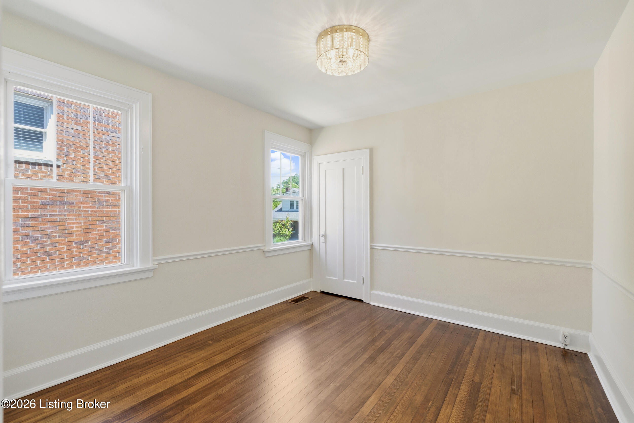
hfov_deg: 100.4
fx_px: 264
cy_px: 212
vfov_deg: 77.3
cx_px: 317
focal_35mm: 15
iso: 400
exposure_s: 1/25
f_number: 9
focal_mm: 10
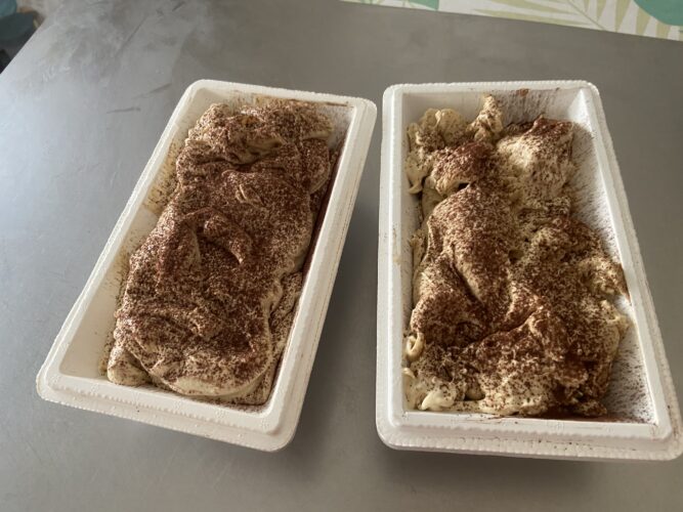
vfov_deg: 53.0
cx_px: 342
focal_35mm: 26
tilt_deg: -60.9
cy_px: 256
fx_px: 513
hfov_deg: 67.3
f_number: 1.8
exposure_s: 1/60
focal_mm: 4.25
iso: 250
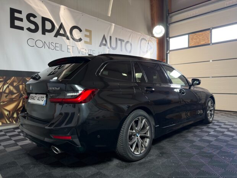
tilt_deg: -0.4
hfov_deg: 71.6
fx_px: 164
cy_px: 89
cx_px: 118
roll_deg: +0.5
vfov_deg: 56.8
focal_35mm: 24
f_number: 1.78
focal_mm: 6.76
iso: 200
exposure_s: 1/114
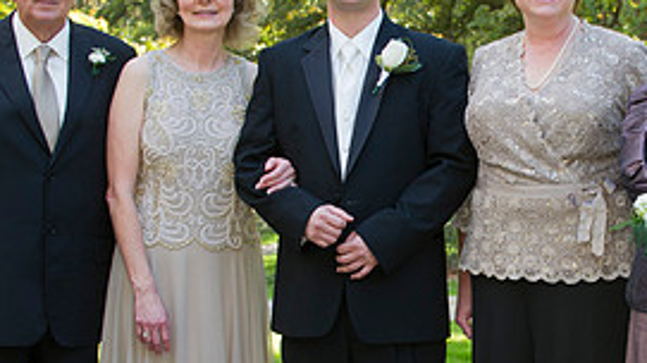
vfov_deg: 7.2
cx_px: 480
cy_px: 258
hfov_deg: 12.8
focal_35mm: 168
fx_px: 2880
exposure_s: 1/125
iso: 500
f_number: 5.6
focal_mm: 75
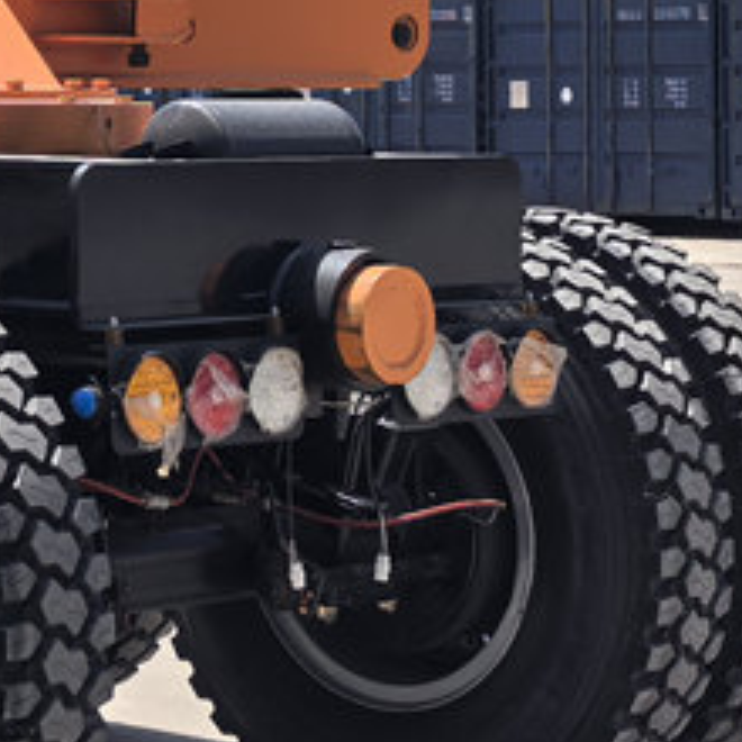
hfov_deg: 11.4
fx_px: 3589
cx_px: -344
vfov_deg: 11.7
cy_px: 61
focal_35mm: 148
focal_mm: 5.75
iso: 50
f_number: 2
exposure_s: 1/3937
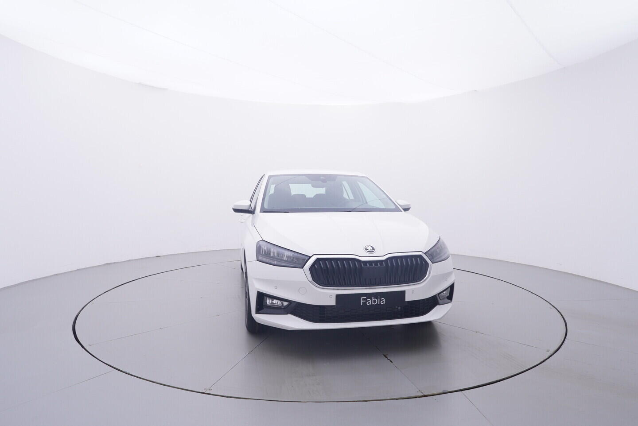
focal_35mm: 22
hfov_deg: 77.3
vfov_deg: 56.2
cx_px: 319
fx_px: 399
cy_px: 213
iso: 200
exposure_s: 1/80
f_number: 5
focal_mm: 15
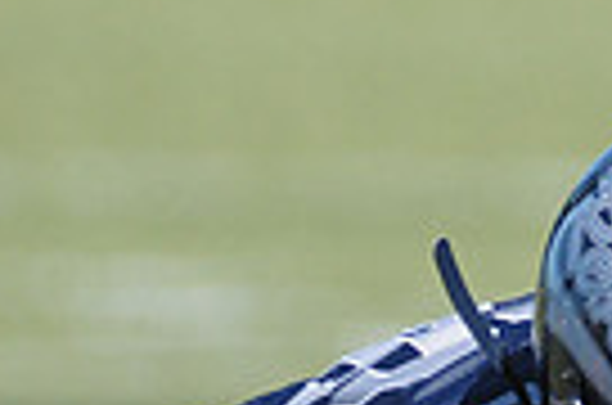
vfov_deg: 0.7
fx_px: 31512
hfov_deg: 1.1
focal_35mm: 1858
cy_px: 686
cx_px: 639
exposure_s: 1/3200
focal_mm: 290
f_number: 4
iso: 640
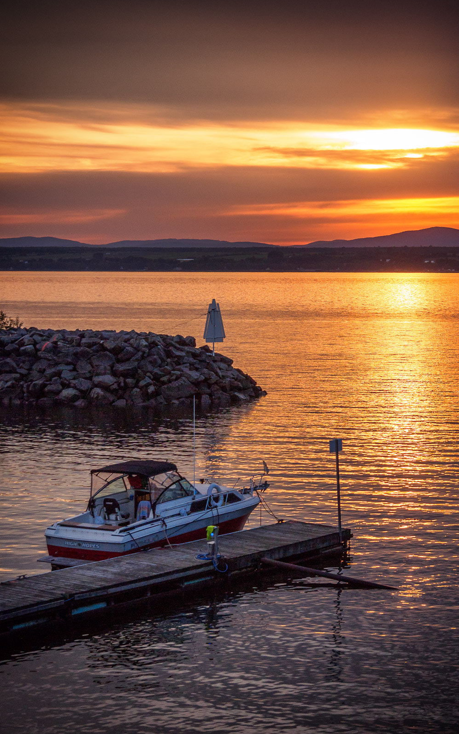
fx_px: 1662
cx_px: 276
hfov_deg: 15.7
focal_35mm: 83
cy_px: 366
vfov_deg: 24.9
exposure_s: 1/500
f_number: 5.3
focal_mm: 39
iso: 200
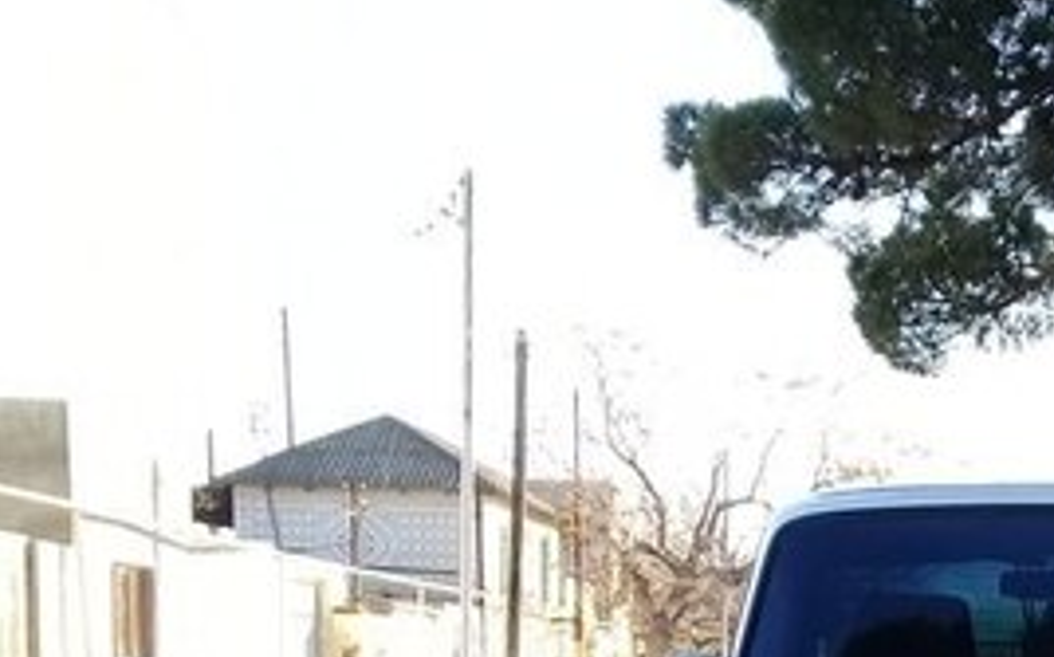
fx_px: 2325
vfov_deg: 15.0
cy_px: 962
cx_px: 967
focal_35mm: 81
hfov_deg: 24.7
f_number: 2.2
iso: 50
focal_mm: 3.3
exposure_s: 1/262
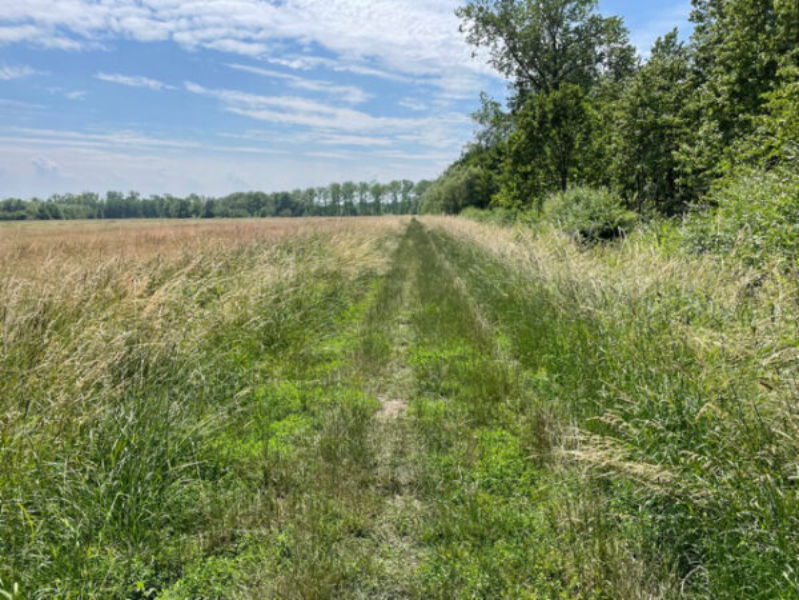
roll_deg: +1.2
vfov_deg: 53.1
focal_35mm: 26
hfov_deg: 67.3
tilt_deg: -7.4
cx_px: 400
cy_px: 300
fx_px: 600
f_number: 1.6
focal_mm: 4.2
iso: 32
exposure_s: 1/4651
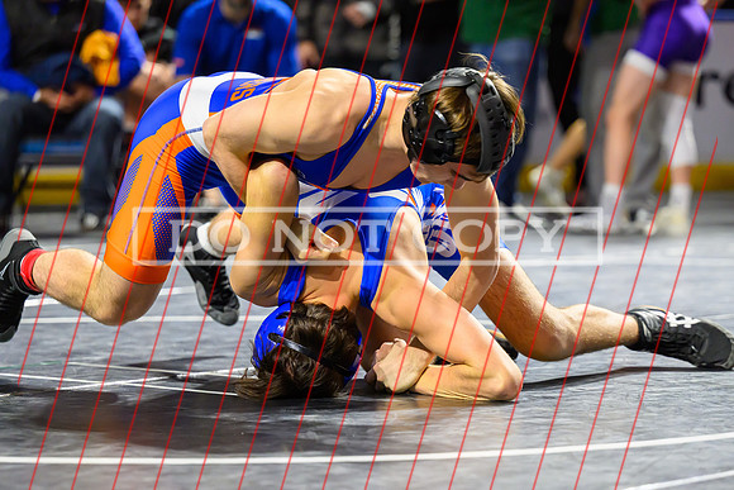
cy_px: 290
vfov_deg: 9.3
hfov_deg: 13.8
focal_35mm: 148
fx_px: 3022
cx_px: 416
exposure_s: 1/800
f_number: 2.8
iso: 4000
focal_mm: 125
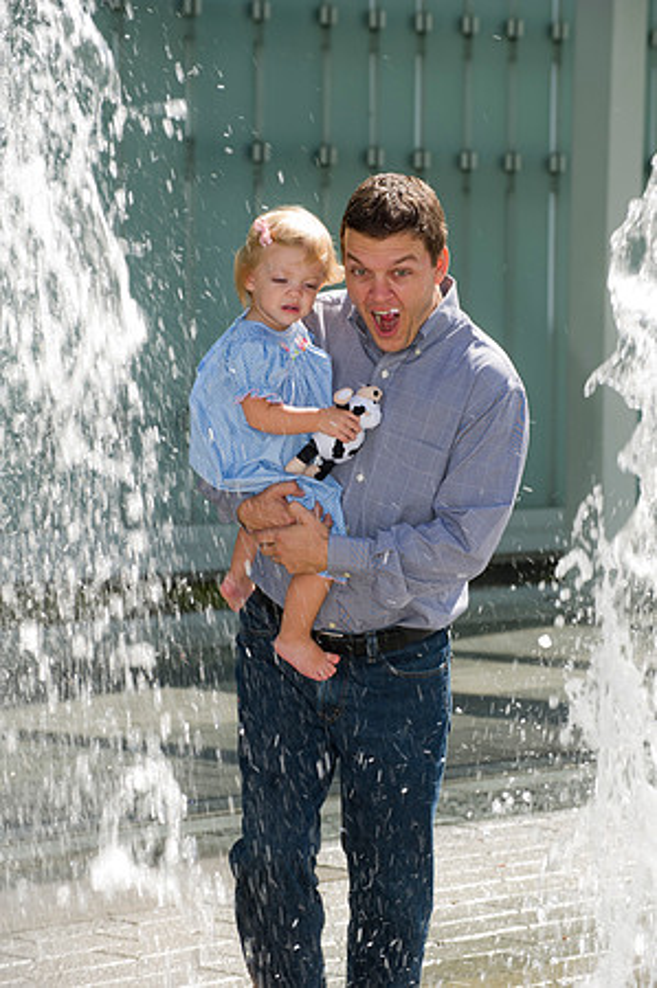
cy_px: 494
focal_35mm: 150
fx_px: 4115
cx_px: 328
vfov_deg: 13.7
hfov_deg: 9.1
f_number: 6.3
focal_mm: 150
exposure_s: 1/200
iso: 250
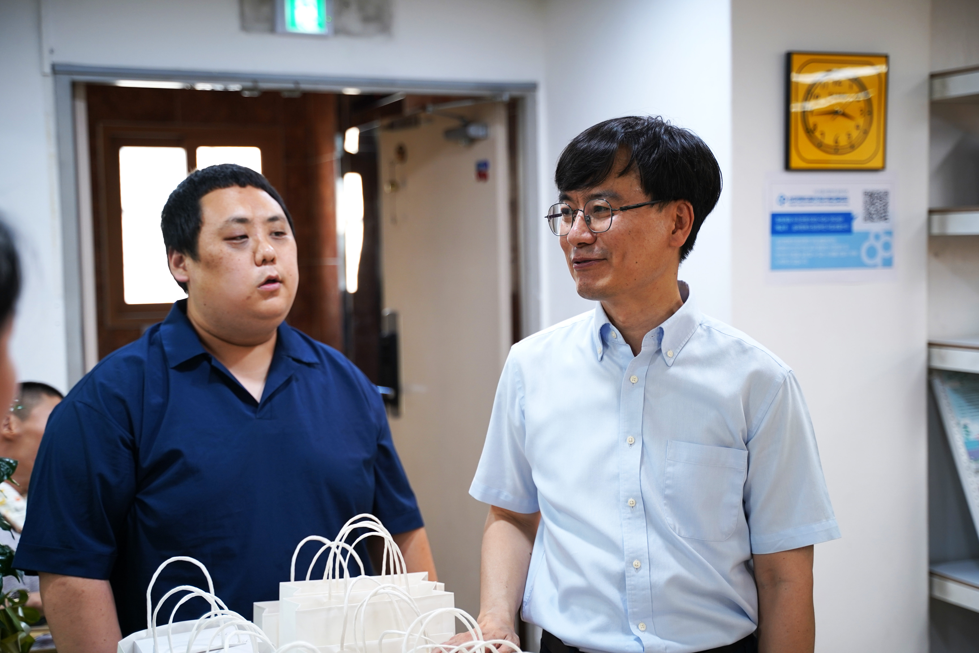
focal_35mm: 49
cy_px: 326
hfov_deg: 40.3
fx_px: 1332
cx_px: 490
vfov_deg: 27.5
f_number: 2.8
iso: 320
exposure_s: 1/160
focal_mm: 49
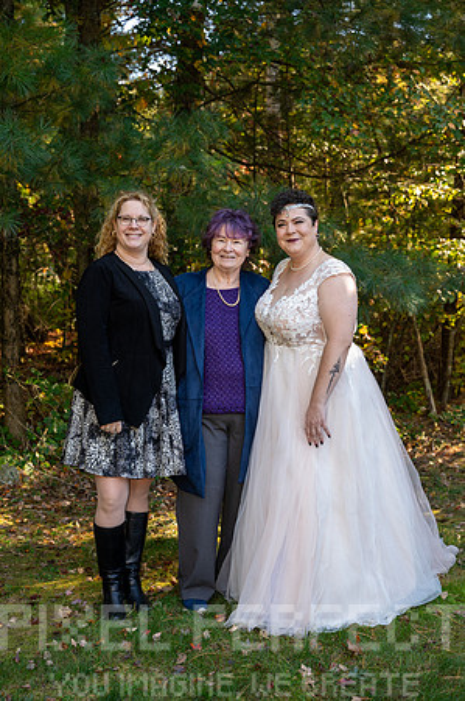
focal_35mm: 50
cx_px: 232
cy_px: 350
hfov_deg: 26.9
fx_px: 971
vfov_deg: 39.6
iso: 800
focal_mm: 50
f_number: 4.5
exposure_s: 1/200
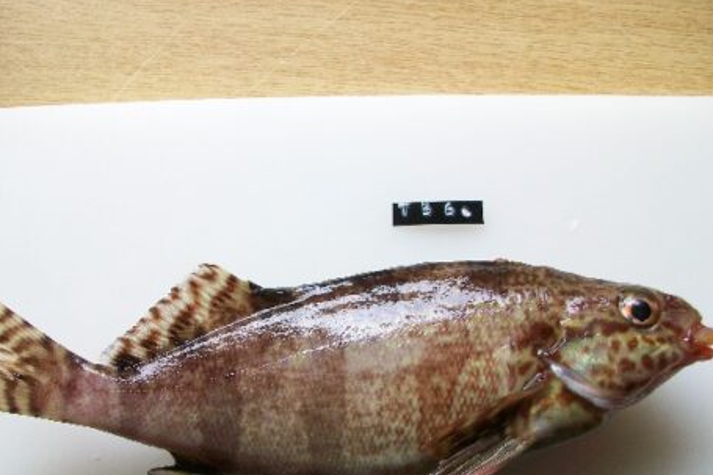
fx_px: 772
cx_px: 339
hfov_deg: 49.6
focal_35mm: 39
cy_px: 310
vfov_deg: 33.9
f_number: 2.8
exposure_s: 1/125
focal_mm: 5.7
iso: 64
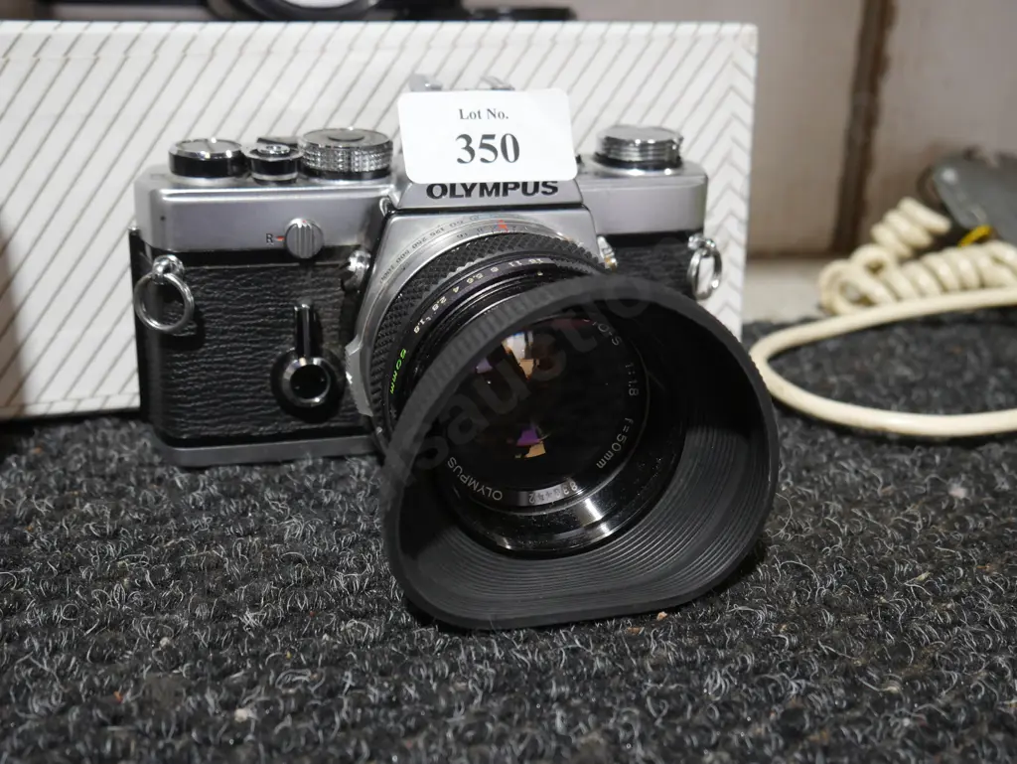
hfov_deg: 42.9
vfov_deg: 32.9
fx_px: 1293
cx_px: 508
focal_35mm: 44
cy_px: 382
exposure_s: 1/60
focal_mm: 22
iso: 800
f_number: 4.7
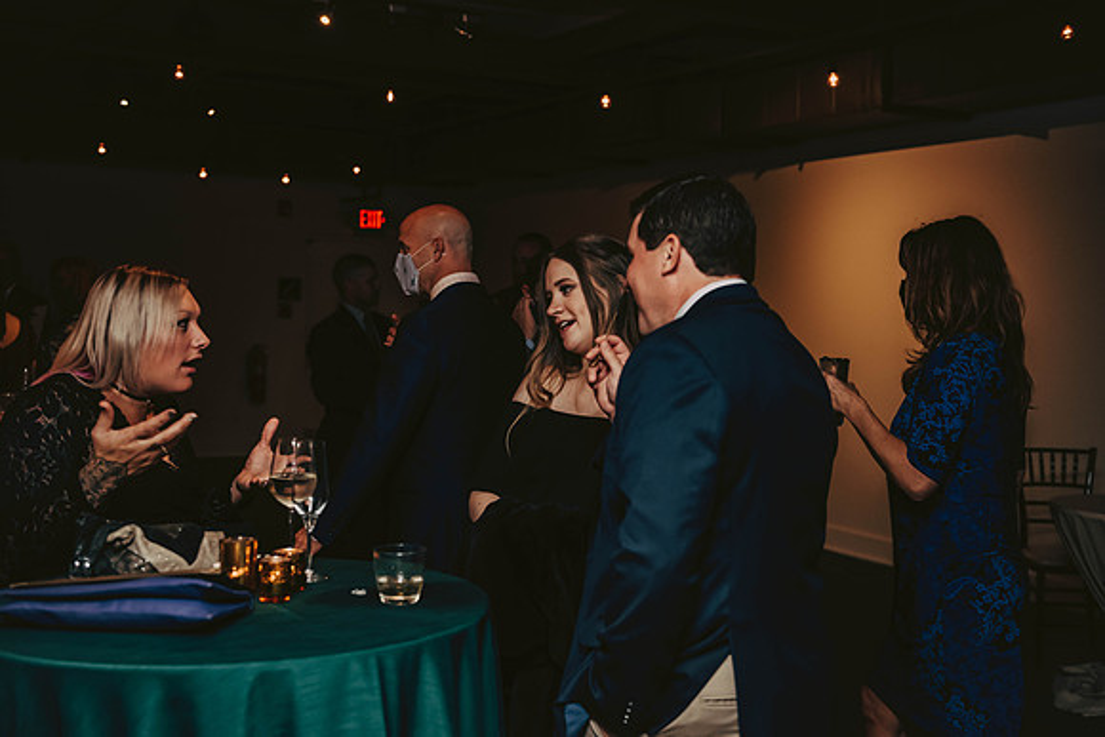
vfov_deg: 28.1
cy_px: 368
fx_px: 1474
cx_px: 552
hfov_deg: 41.1
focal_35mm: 48
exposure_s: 1/200
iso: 2500
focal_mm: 48
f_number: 3.2
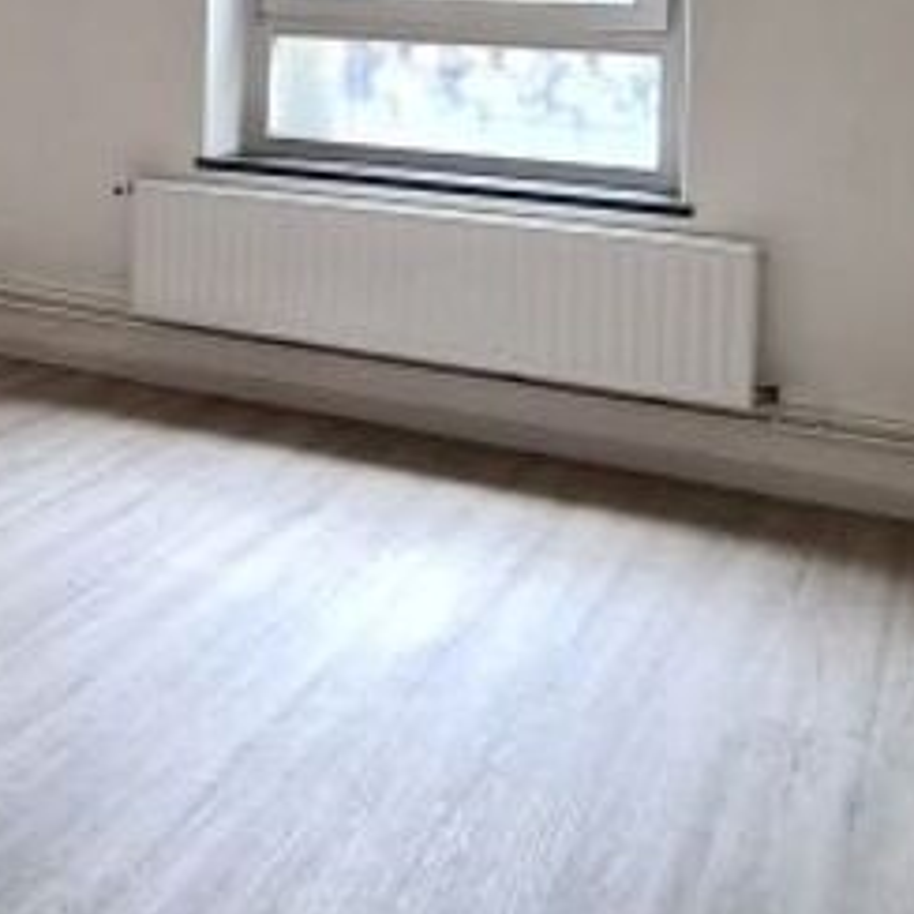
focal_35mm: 47
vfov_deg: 32.9
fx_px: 1404
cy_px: -11
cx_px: 142
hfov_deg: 34.6
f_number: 2.2
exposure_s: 1/50
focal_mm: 2.2
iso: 250
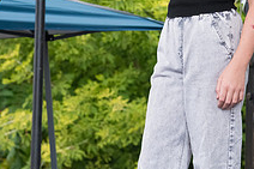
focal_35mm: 260
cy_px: -51
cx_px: 198
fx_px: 1833
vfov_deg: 5.2
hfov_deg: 7.9
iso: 2500
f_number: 6.3
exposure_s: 1/2000
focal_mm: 95
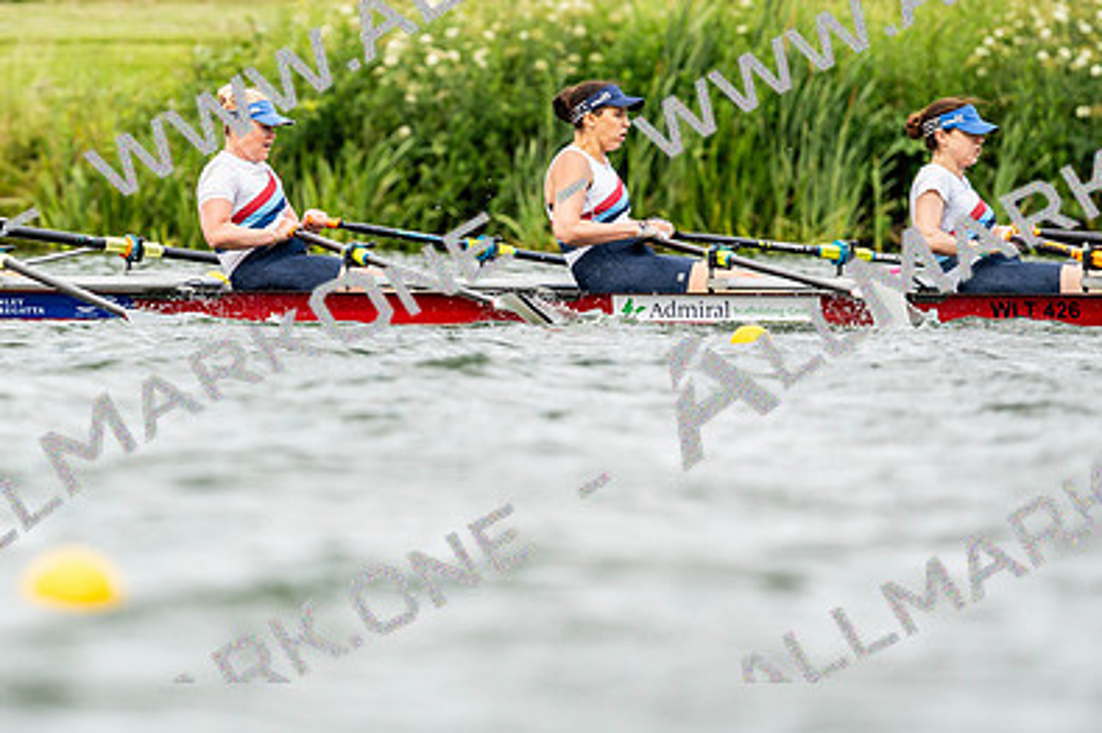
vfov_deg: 2.0
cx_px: 430
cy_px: 205
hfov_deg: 3.0
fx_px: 20989
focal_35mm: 686
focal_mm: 467
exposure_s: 1/2000
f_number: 6.3
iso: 640
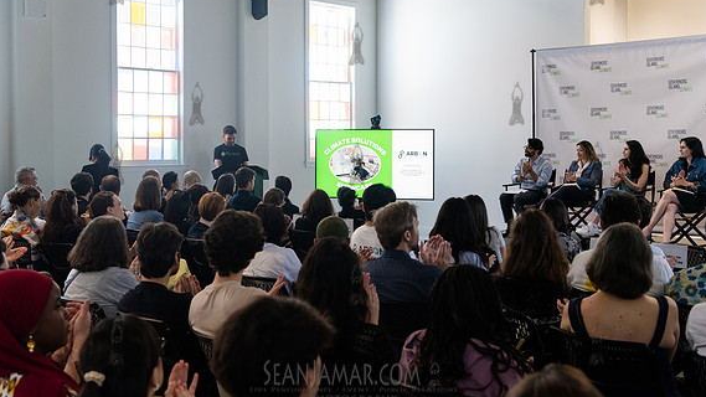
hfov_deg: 44.6
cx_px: 356
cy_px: 163
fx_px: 861
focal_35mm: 46
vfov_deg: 25.9
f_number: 4
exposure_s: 1/320
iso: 4000
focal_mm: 42
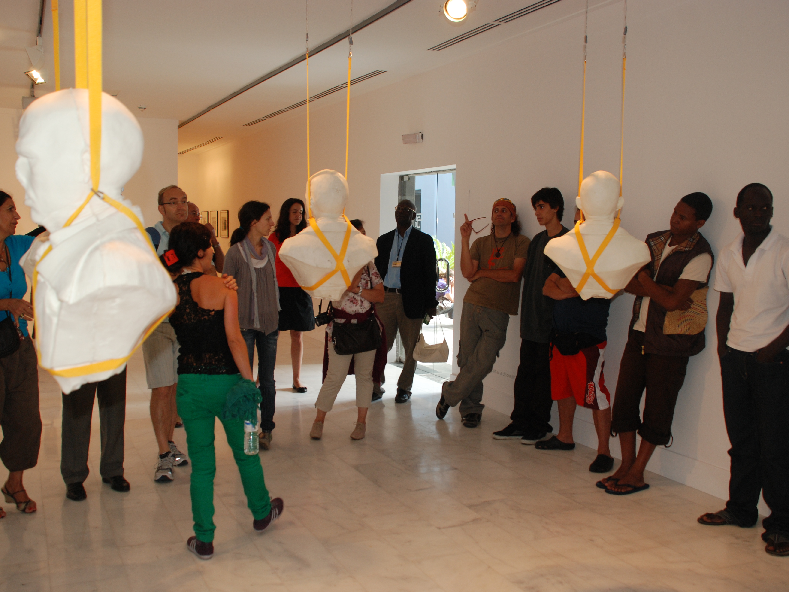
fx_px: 821
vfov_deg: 39.7
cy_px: 297
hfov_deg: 51.3
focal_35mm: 36
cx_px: 382
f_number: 3.8
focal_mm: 22
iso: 320
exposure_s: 1/60
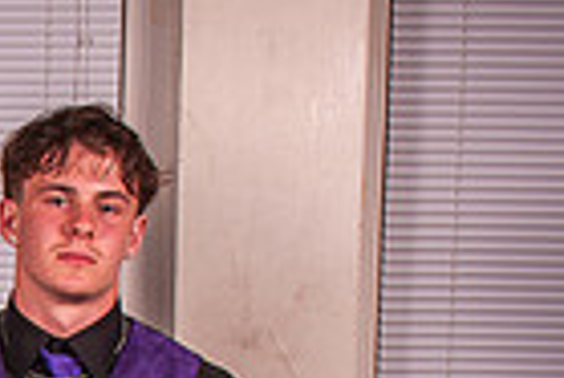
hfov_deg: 12.6
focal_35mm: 156
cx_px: -256
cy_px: 579
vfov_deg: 8.6
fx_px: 2447
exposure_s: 1/125
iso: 200
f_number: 14
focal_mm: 25
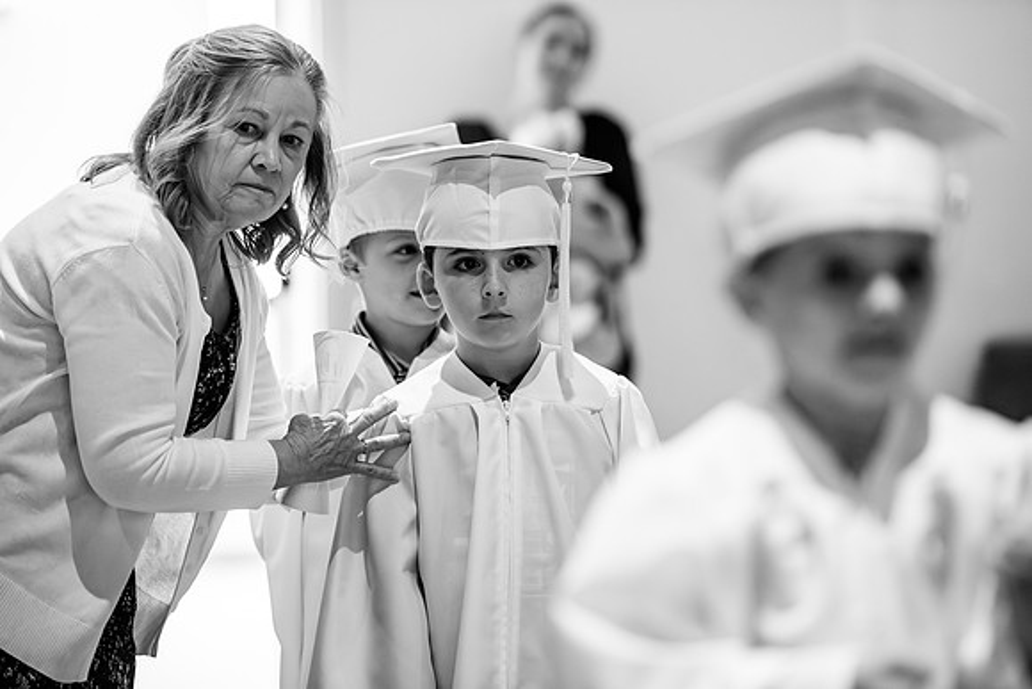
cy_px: 344
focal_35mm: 165
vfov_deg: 8.3
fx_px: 4731
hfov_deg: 12.4
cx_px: 516
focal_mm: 165
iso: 1600
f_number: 2.8
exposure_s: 1/160
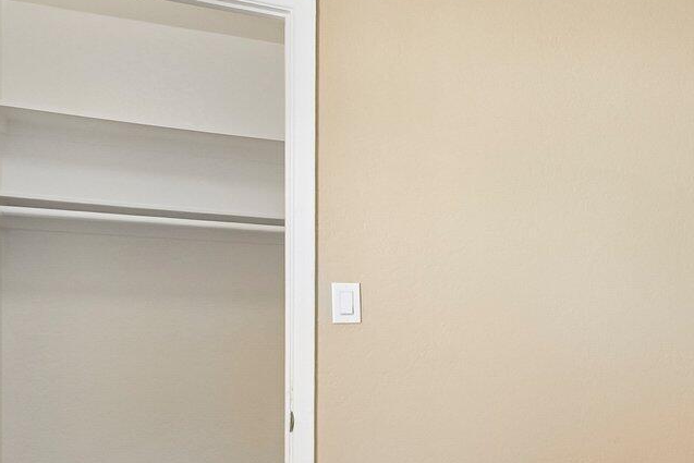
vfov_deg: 29.4
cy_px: 345
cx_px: 833
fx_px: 868
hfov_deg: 34.7
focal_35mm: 45
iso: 400
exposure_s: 1/30
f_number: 8
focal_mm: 14
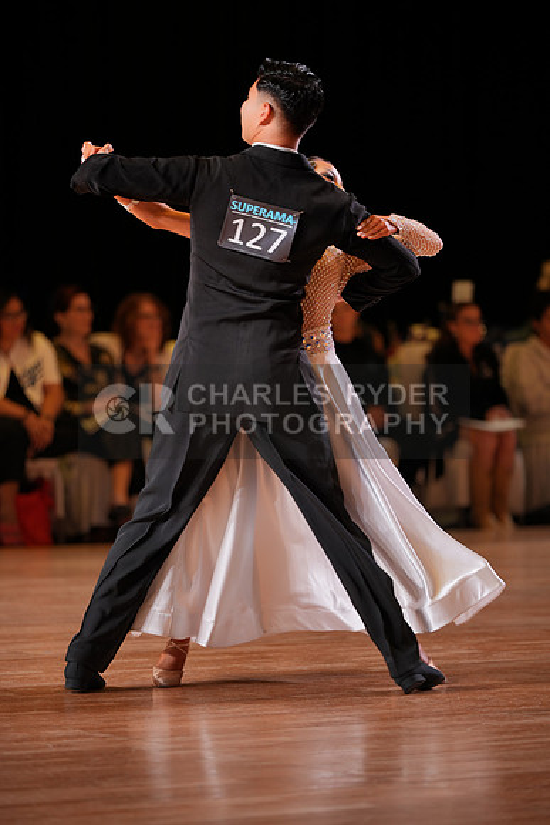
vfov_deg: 12.3
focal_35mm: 167
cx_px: 275
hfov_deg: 8.2
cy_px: 412
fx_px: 3825
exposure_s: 1/320
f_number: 2.8
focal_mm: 167
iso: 500
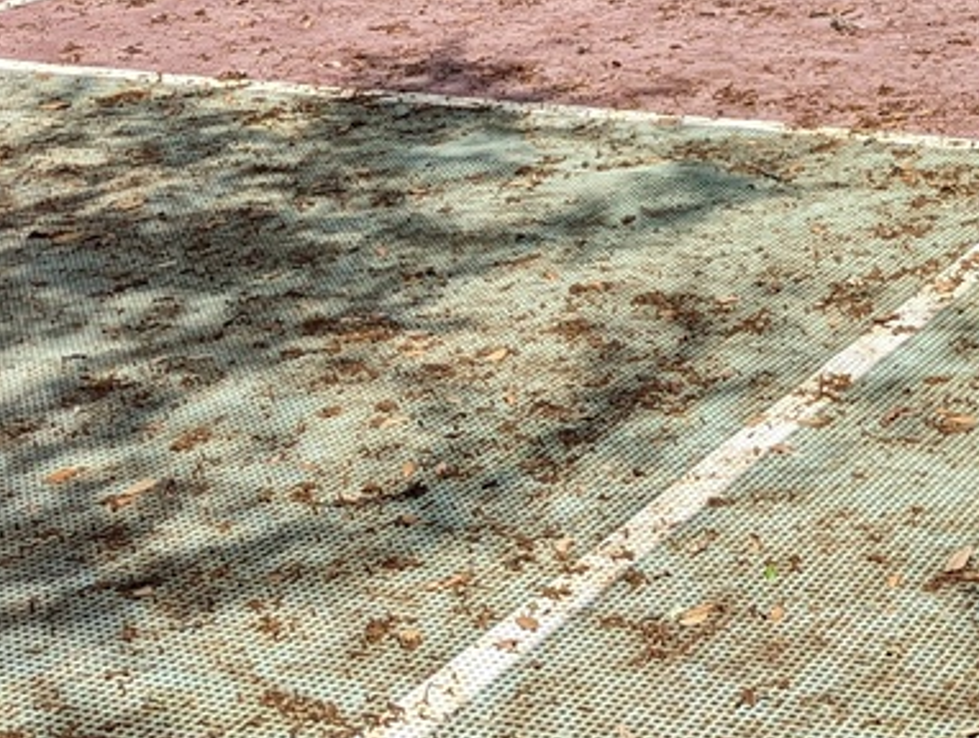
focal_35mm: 90
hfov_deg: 20.6
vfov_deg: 15.2
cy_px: -392
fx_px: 2550
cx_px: 1092
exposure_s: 1/2309
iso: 42
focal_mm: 6.81
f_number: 1.85
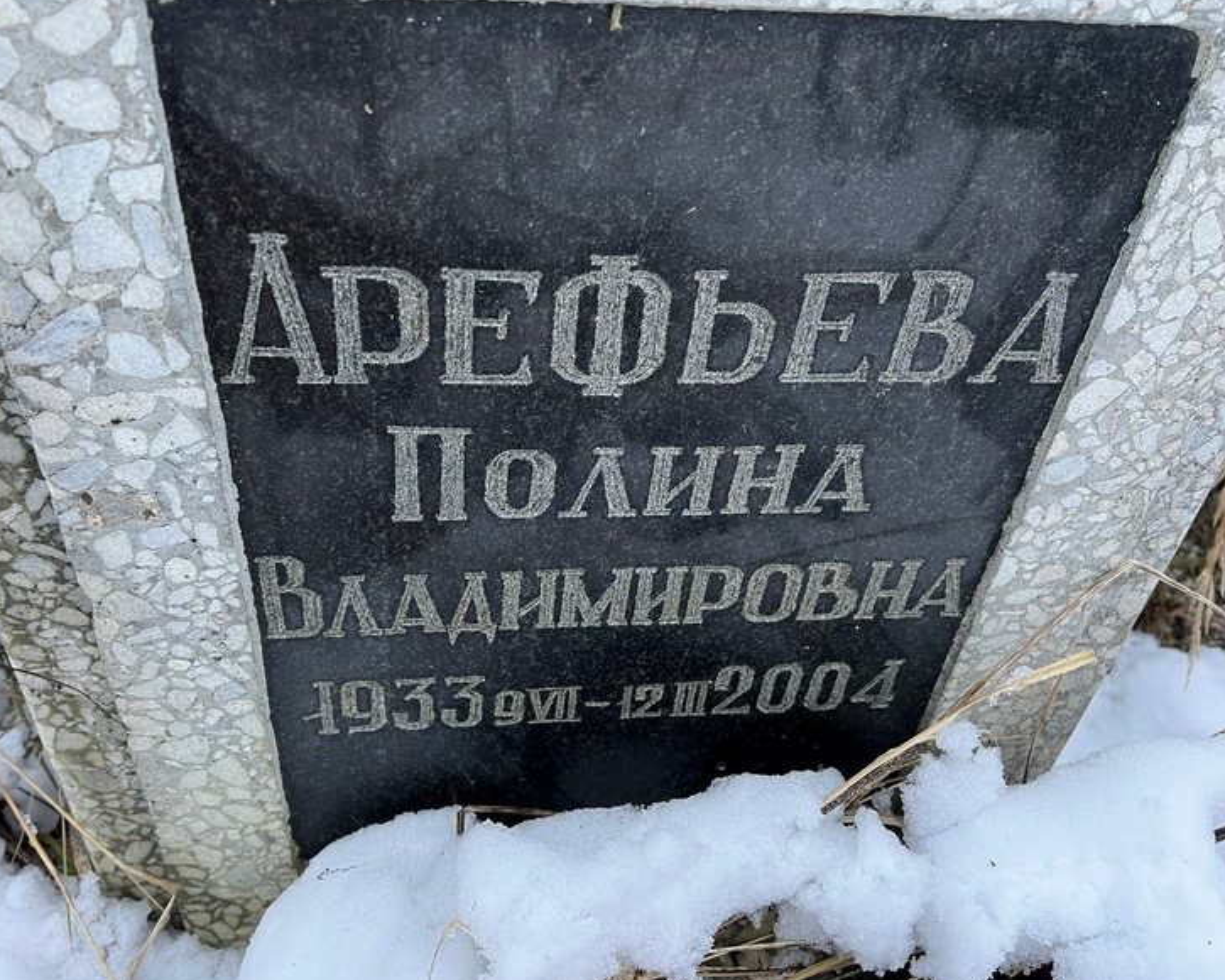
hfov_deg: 62.2
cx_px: 580
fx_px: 1015
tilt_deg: -36.8
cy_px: 483
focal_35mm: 28
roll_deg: -2.4
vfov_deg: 51.5
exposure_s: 1/60
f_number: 1.5
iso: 160
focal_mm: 5.7
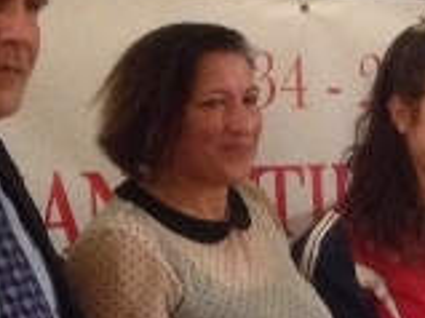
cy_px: 323
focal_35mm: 141
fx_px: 1730
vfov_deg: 10.4
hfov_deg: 13.1
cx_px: 674
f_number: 2.4
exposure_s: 1/15
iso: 800
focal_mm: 4.28
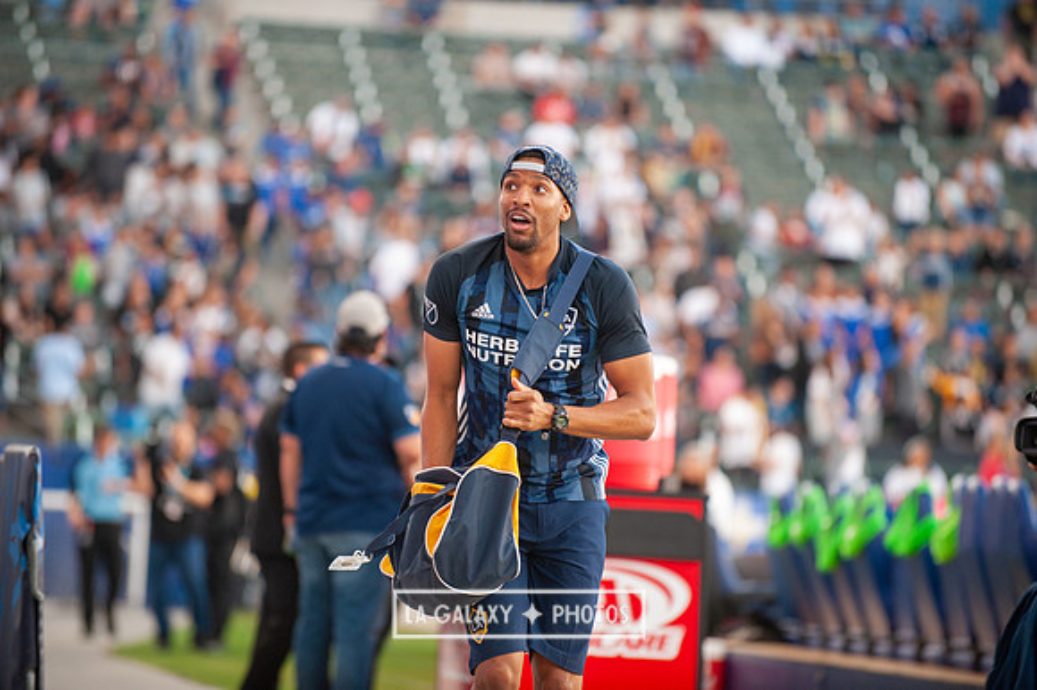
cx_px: 518
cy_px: 345
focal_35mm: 200
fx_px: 5758
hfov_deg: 10.3
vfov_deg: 6.9
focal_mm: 200
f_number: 2.8
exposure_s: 1/320
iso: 1250
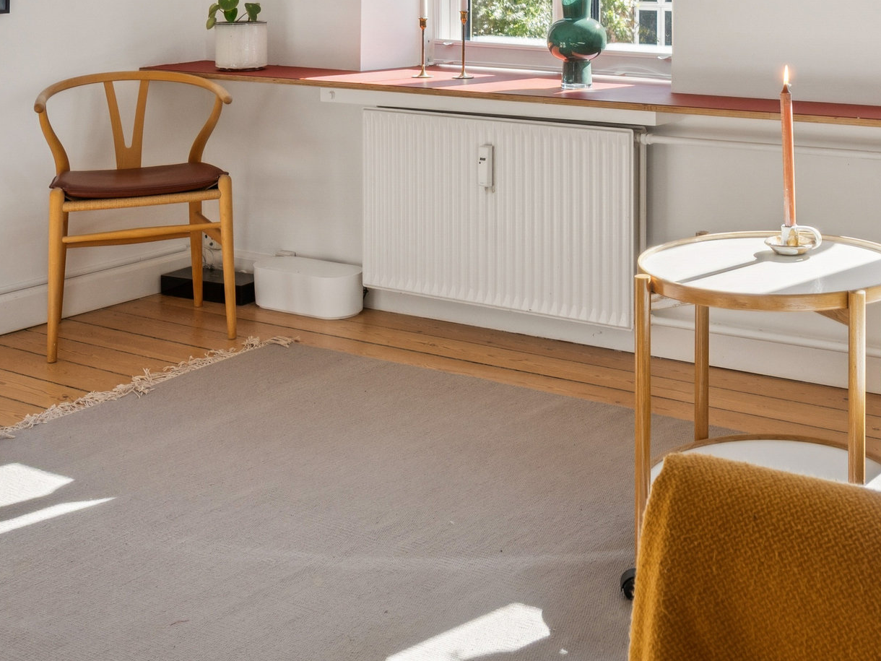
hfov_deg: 35.1
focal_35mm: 53
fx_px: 1354
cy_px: -26
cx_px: 685
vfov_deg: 25.8
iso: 640
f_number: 9
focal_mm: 22.5
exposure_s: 1/250
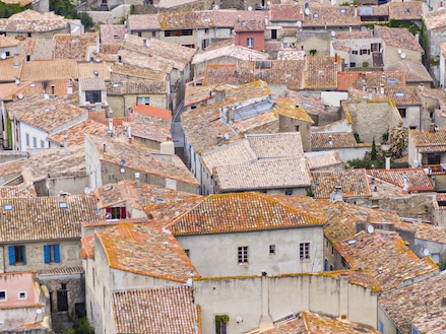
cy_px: 273
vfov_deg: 10.6
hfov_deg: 14.1
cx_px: 231
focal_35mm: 140
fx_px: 1803
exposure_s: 1/240
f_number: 3.8
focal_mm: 8.6
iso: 100
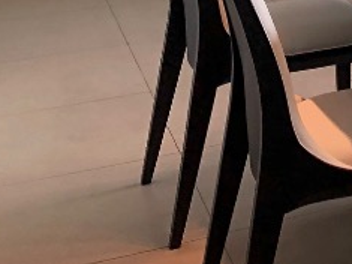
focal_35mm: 119
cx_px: 685
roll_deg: -0.1
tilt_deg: -2.3
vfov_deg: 11.2
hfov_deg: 14.1
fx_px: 1209
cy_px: -279
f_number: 1.8
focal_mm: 3.99
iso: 20
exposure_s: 1/129
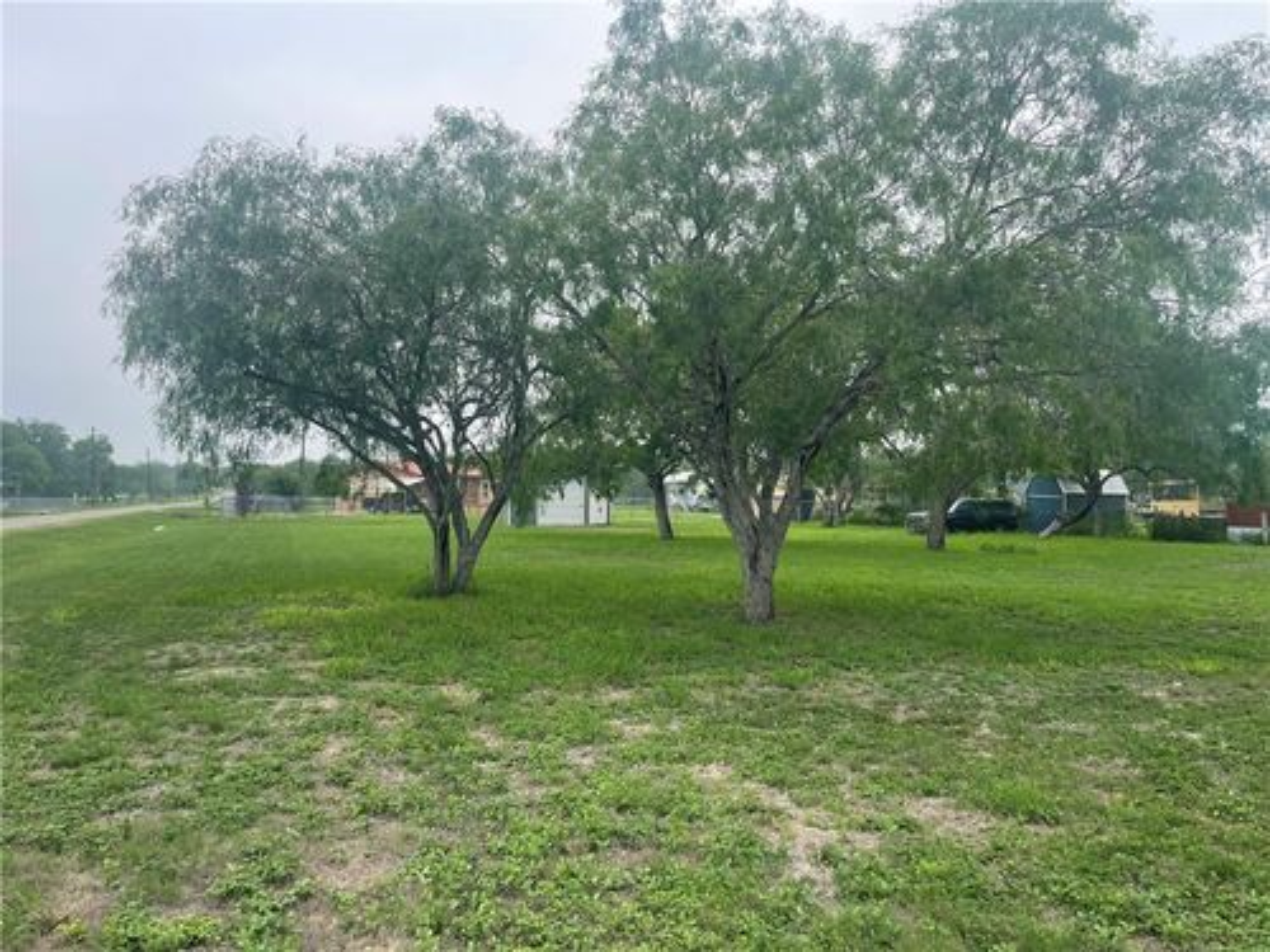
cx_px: 635
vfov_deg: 53.1
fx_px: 954
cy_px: 476
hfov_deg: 67.3
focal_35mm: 26
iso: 32
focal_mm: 4.2
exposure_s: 1/790
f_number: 1.6
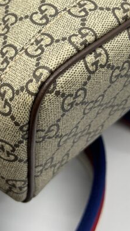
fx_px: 446
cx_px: 70
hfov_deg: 16.6
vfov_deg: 27.9
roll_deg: +1.0
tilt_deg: -42.5
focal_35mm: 73
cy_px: 26
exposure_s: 1/113
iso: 32
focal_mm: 5.7
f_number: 1.5
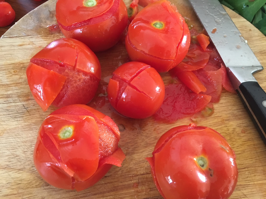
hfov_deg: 61.7
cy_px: 100
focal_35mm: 29
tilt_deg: -63.9
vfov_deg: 48.2
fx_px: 223
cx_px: 133
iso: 200
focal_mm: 4.15
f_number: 2.2
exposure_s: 1/17
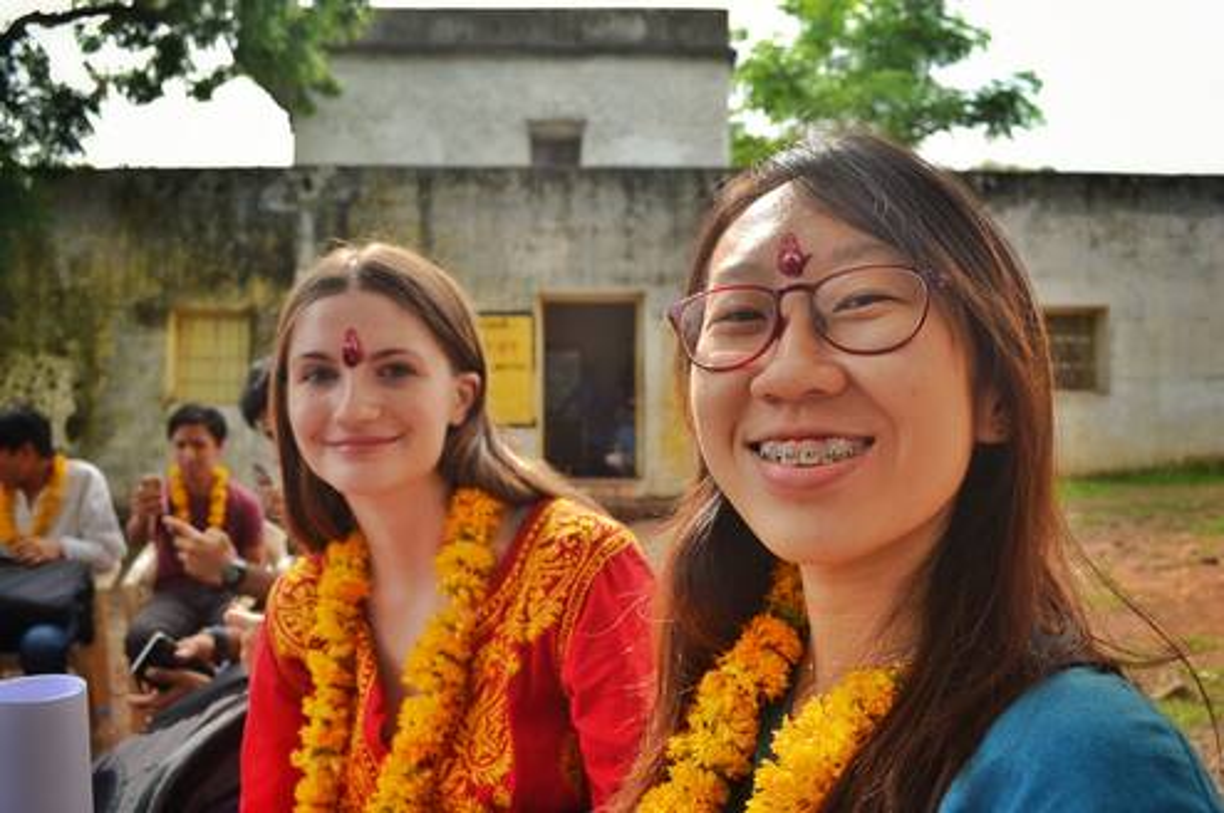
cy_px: 406
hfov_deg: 57.3
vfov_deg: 39.9
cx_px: 612
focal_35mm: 33
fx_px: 1121
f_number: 5.6
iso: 100
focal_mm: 22
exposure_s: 1/200
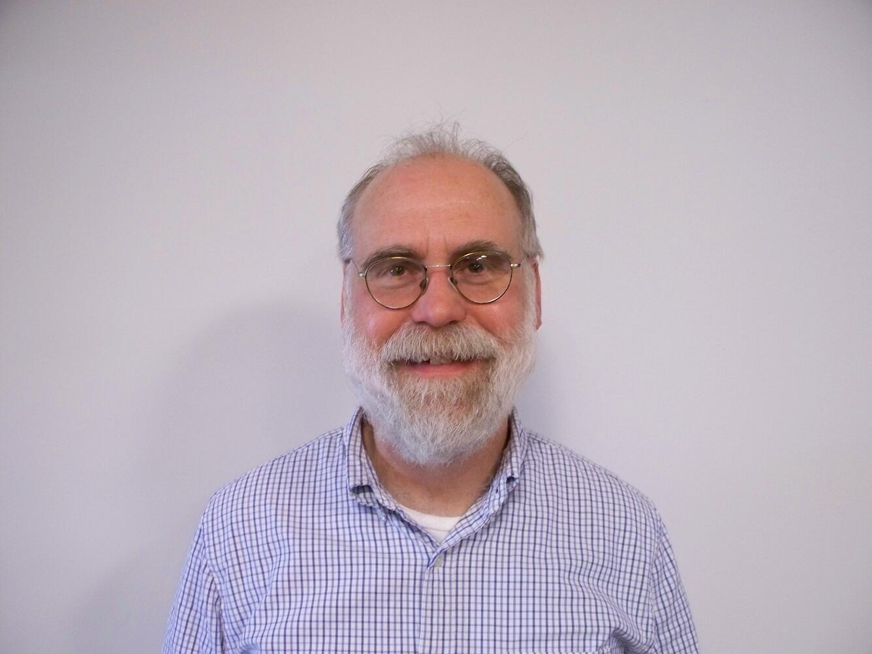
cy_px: 327
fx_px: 907
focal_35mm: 36
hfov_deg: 51.4
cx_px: 436
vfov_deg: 39.7
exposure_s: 1/30
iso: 400
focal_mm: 7.54
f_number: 2.8
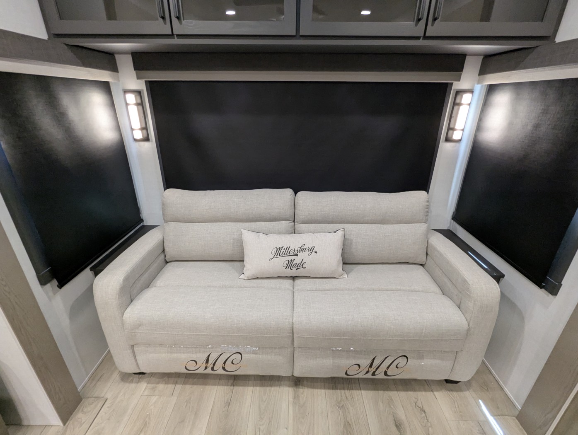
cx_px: 289
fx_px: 268
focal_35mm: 16
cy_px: 218
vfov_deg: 78.2
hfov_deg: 94.4
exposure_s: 1/29.4
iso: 229
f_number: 2.2
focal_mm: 2.35
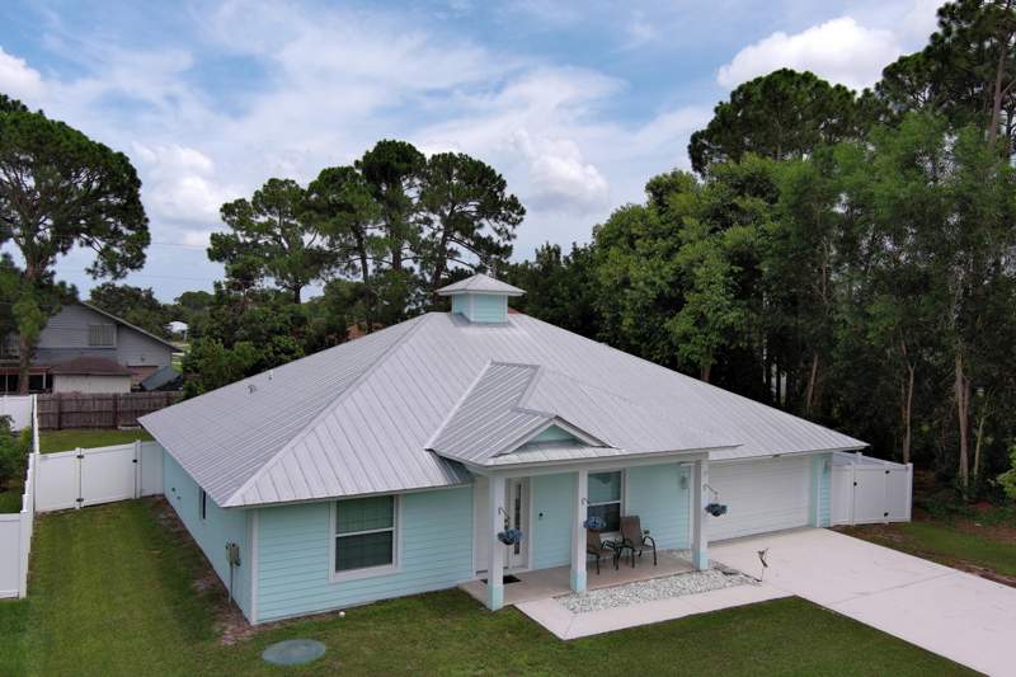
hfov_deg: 63.7
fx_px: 818
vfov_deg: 44.9
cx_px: 508
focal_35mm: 29
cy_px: 338
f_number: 2.8
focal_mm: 10.57
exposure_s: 1/498
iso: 100
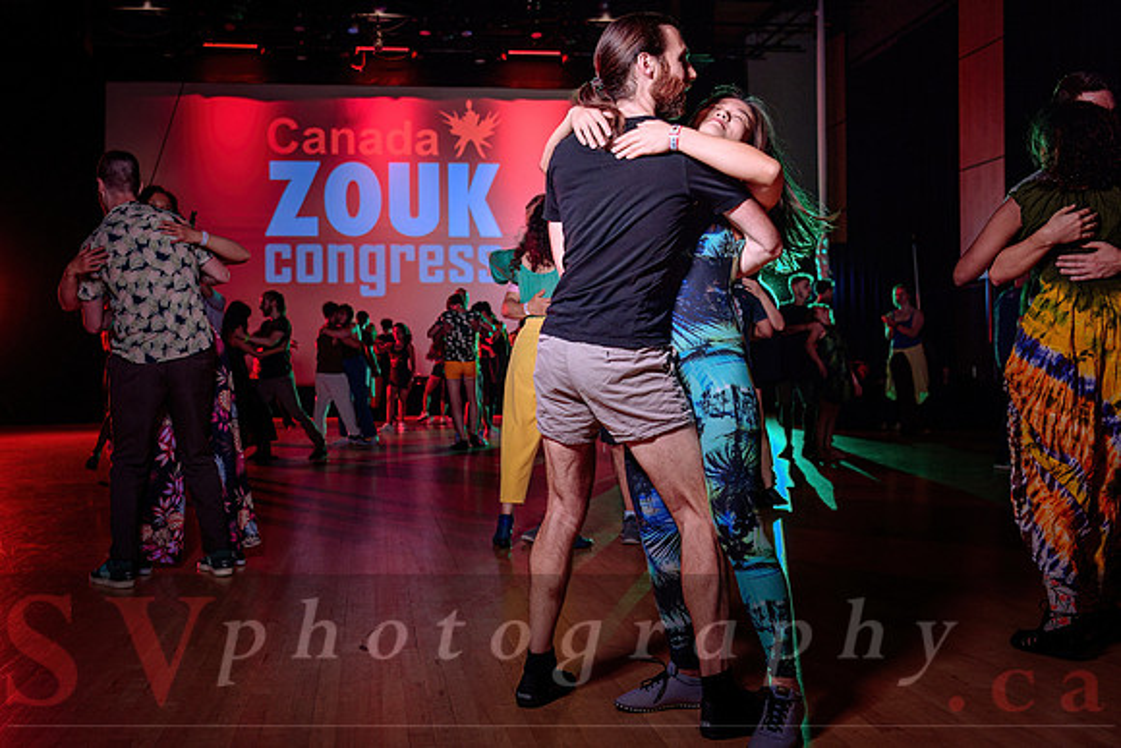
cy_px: 362
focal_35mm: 38
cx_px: 511
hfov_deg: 50.4
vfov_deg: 34.9
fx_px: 1190
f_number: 3.2
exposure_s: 1/60
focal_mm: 34
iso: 1000
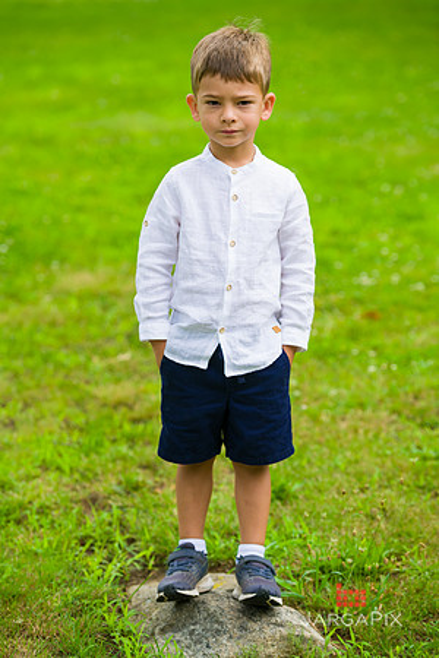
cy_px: 329
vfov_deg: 17.1
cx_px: 220
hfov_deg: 11.4
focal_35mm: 120
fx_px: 2195
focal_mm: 120
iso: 200
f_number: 4
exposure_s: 1/500
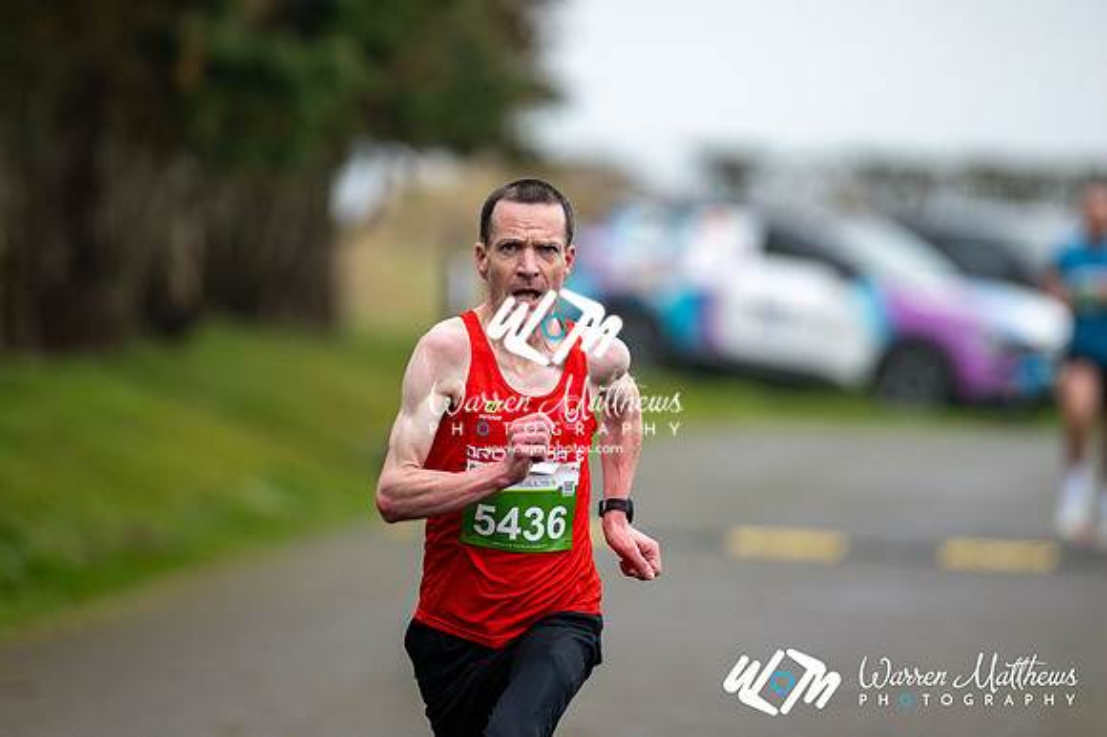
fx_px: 13829
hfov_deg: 4.6
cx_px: 554
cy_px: 368
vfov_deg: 3.1
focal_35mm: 450
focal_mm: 300
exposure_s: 1/1600
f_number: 2.8
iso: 320
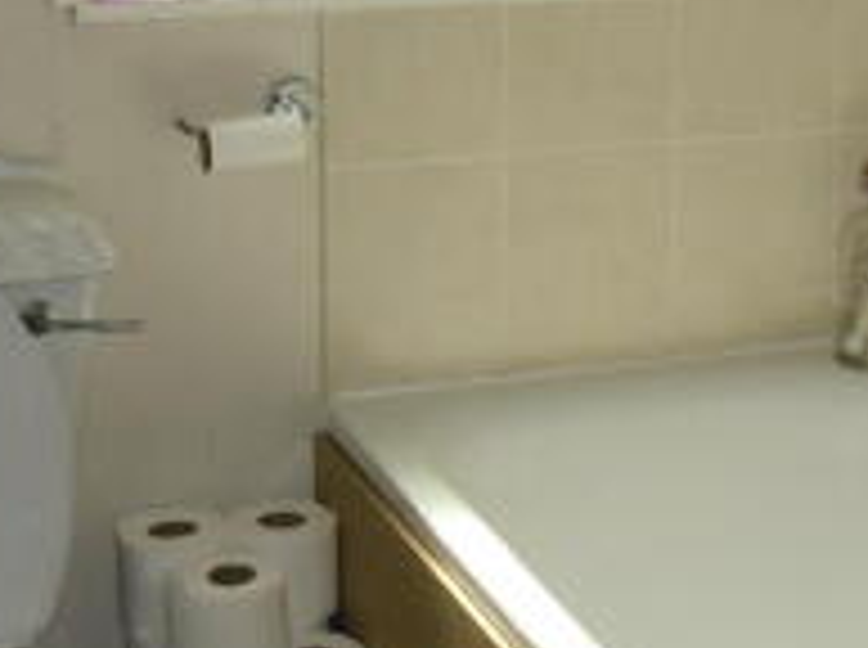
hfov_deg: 18.1
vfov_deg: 13.5
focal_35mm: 109
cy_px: 187
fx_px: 2728
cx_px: 452
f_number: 3.1
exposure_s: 1/400
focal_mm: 6.3
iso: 80
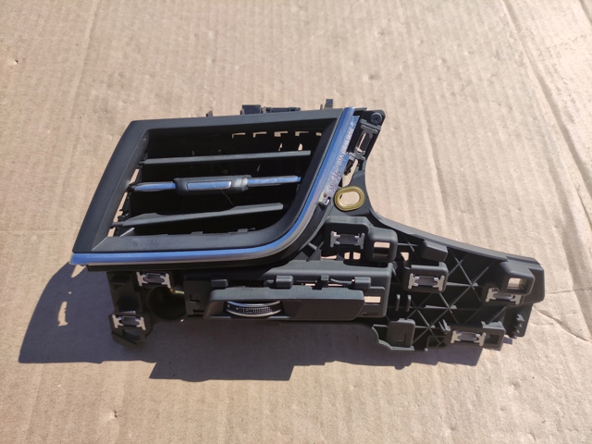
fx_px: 428
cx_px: 296
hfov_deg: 69.4
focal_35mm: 25
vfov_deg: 54.9
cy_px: 222
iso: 50
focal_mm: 5.43
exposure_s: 1/1440
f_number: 1.89
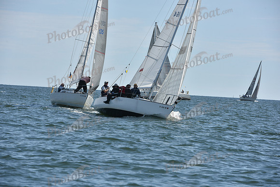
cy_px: 94
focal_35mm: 195
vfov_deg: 7.0
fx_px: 1517
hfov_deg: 10.5
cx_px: 140
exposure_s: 1/1000
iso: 320
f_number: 11
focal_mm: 195
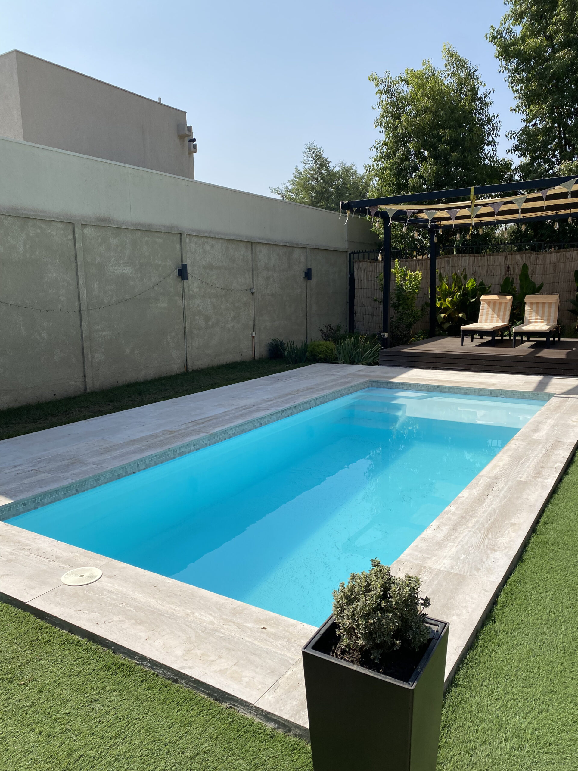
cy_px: 386
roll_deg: +0.9
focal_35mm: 26
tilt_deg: -8.2
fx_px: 579
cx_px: 289
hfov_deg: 53.1
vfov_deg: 67.3
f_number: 1.8
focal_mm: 4.25
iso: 32
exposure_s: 1/3610
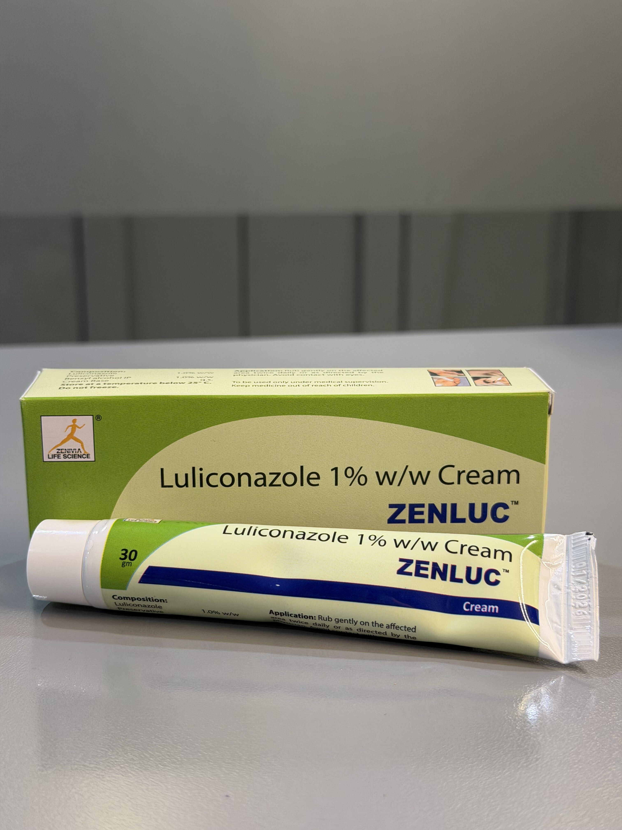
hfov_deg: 30.3
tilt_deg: -12.7
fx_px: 1150
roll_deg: +0.0
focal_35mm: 48
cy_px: 415
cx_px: 311
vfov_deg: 39.7
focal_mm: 6.76
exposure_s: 1/50
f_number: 1.78
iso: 80
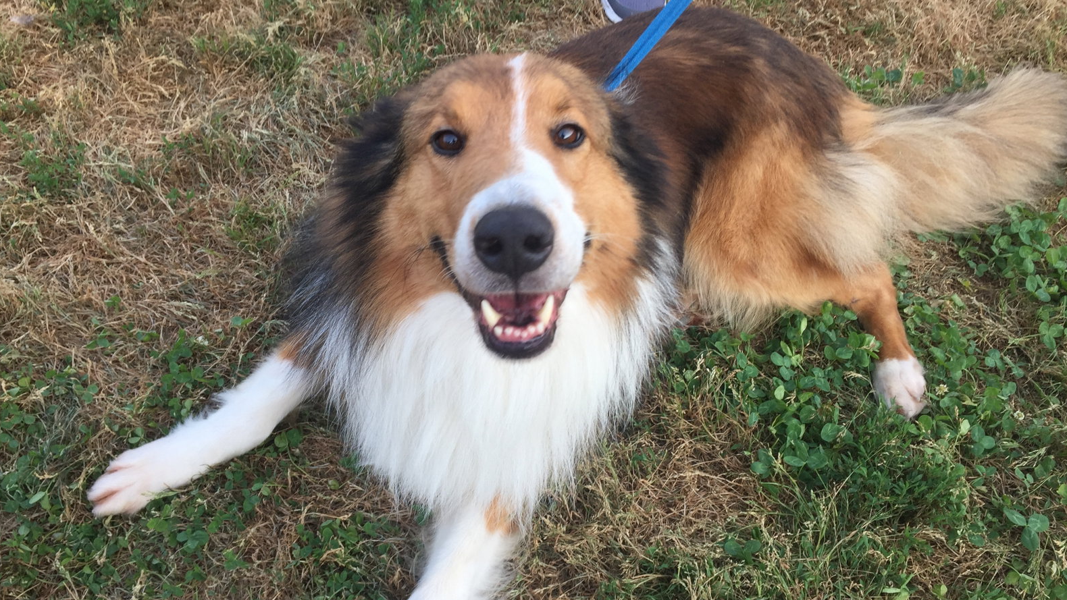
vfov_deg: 36.6
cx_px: 533
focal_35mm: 32
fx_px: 905
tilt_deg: -57.8
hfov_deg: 61.0
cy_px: 346
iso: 32
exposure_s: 1/144
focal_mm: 4.15
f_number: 2.2
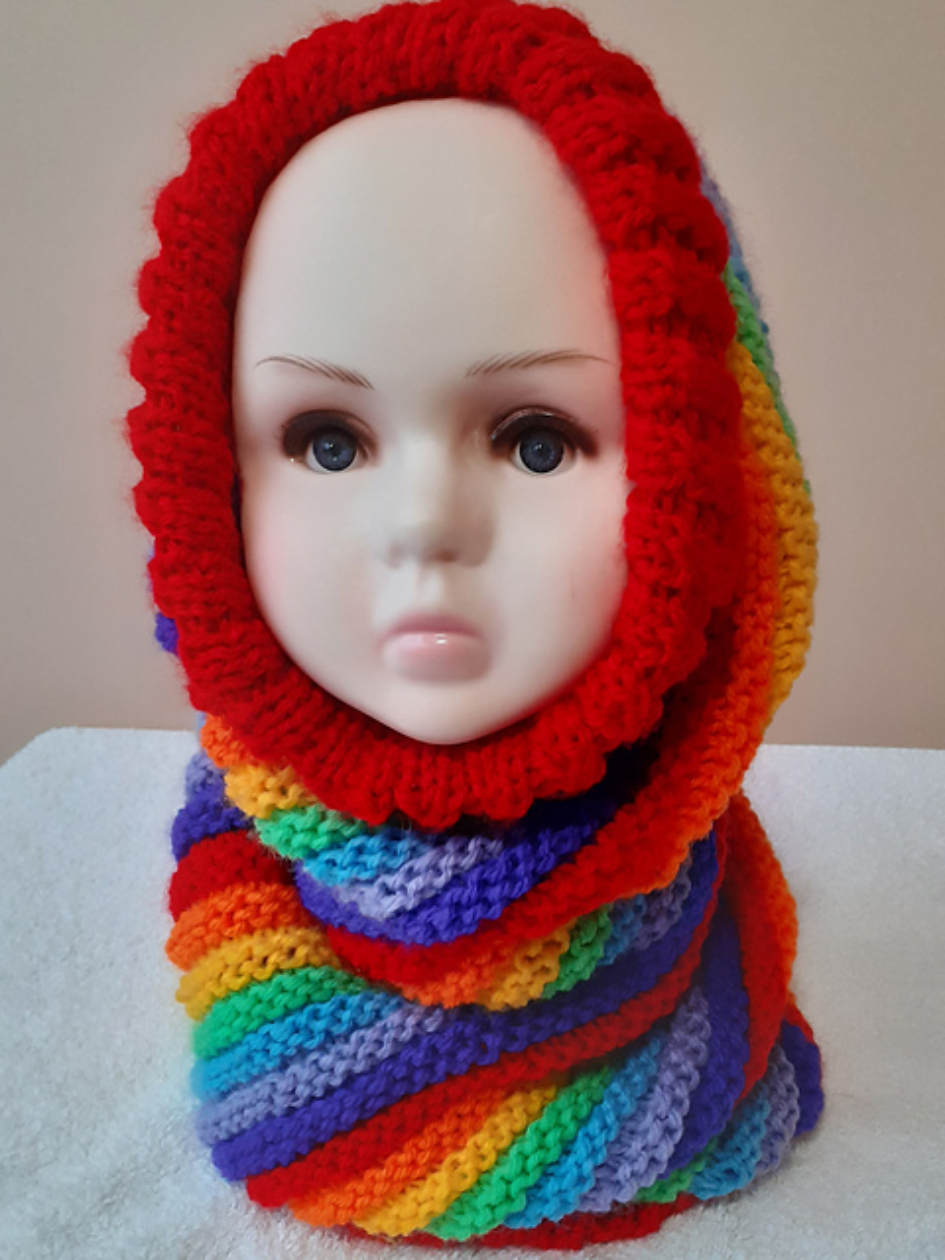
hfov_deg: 51.4
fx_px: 983
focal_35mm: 27
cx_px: 472
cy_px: 630
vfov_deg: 65.3
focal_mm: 3.6
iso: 160
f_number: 1.9
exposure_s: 1/50
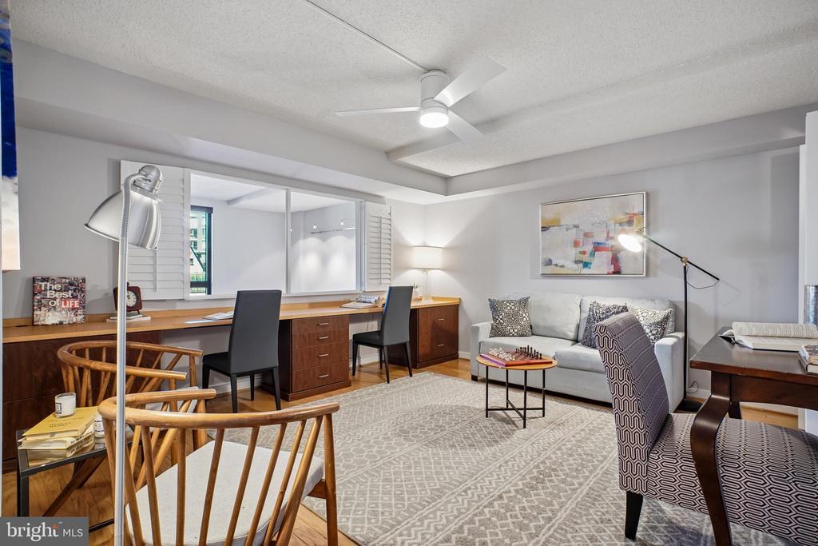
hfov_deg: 95.0
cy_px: 273
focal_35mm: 16
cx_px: 409
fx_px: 375
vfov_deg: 72.1
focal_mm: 11
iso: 500
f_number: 8
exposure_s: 1/4
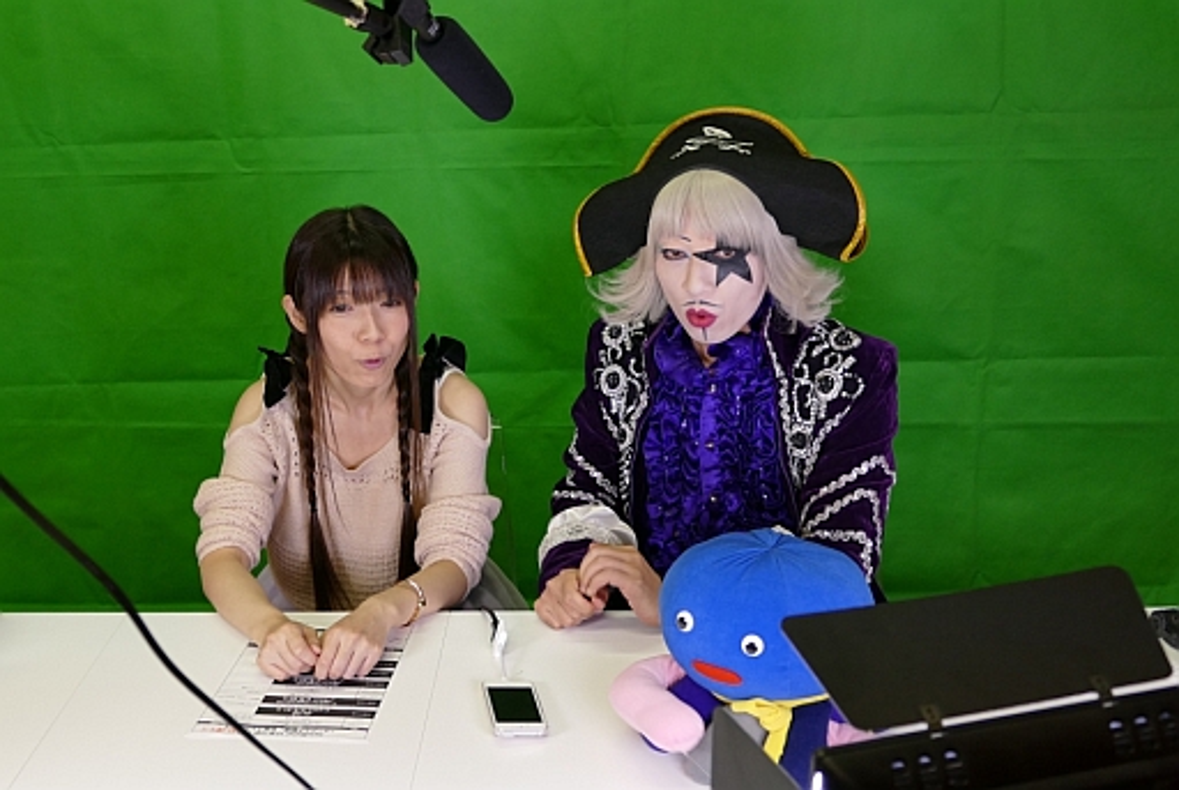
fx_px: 1345
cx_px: 590
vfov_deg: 32.7
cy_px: 395
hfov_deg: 47.3
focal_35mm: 41
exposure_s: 1/80
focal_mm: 15.02
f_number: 3.2
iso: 320
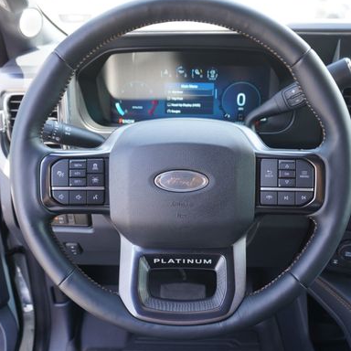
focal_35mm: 34
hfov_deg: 48.4
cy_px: 170
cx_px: 190
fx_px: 390
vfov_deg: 48.4
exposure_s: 1/60
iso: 160
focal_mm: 16
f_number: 4
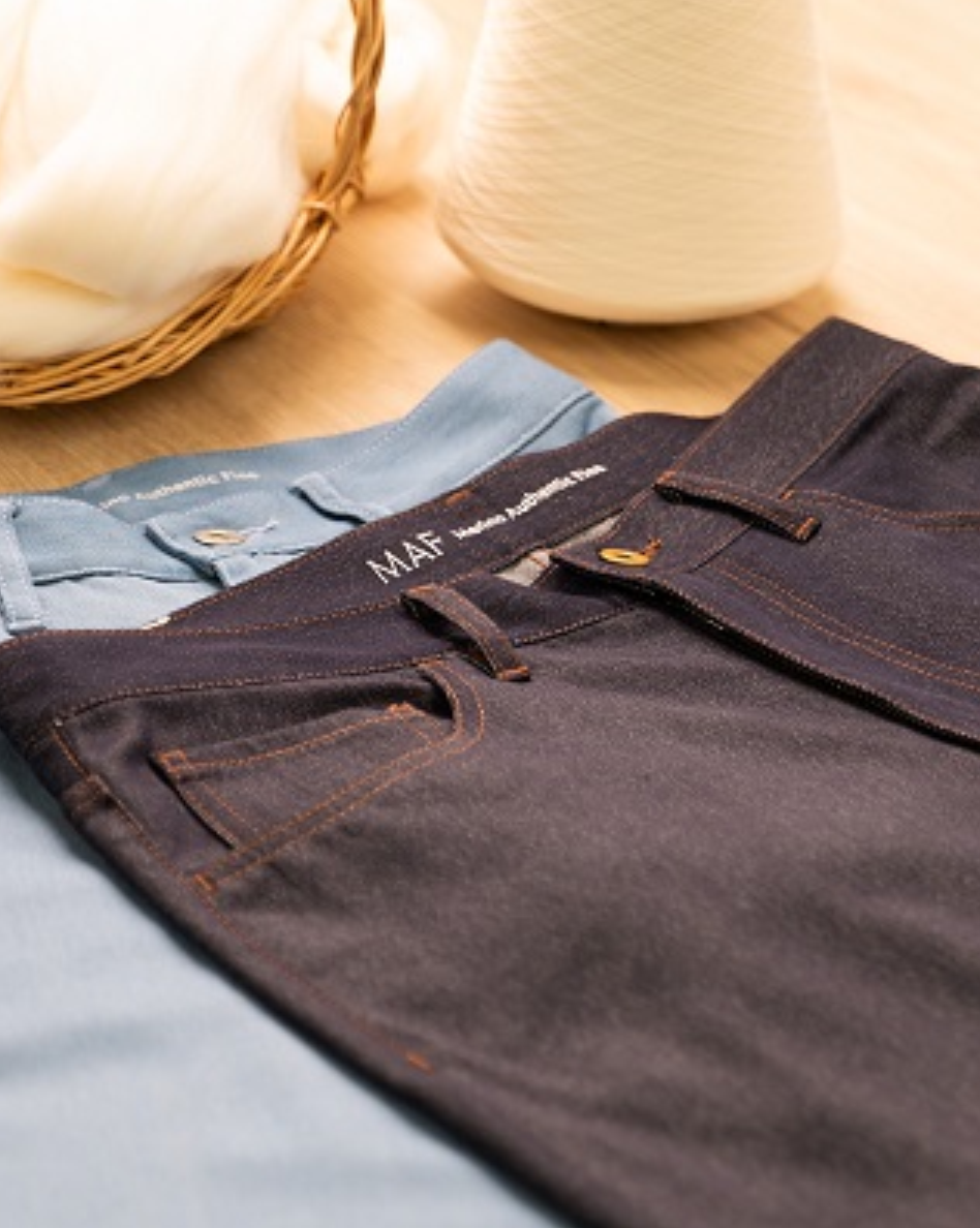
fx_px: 4394
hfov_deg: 12.7
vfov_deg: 15.9
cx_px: 422
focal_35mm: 121
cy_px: 611
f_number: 4
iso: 250
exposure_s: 1/60
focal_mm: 85
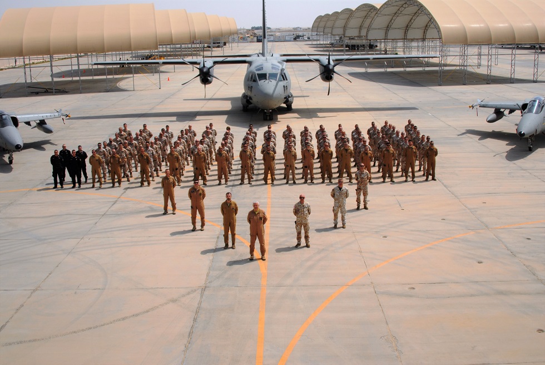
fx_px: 637
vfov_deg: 32.0
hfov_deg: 46.3
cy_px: 182
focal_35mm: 42
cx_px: 272
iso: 100
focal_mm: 28
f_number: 3.5
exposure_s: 1/3000
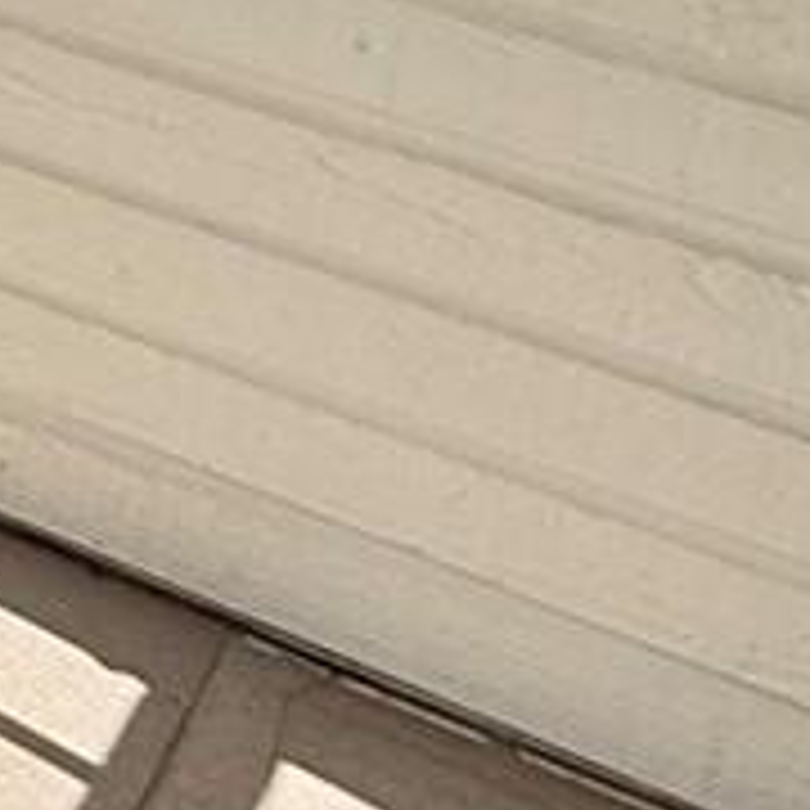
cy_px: -518
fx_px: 2912
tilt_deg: -19.4
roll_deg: +0.9
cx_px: -1548
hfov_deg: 11.0
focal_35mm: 110
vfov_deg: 14.4
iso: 50
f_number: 2.2
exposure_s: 1/644
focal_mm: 2.22
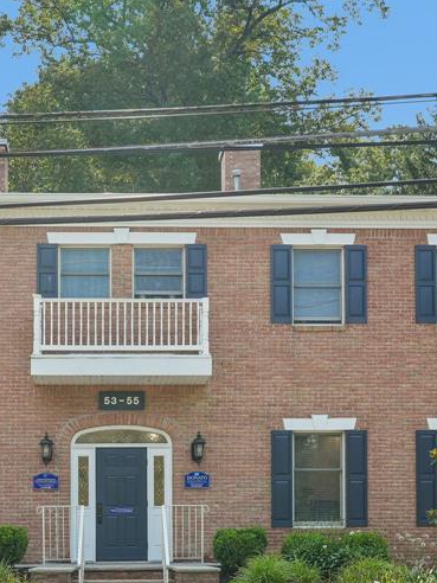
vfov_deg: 34.1
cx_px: 103
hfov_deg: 25.7
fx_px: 943
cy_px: 383
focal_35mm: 56
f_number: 8
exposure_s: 1/125
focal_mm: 28
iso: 100
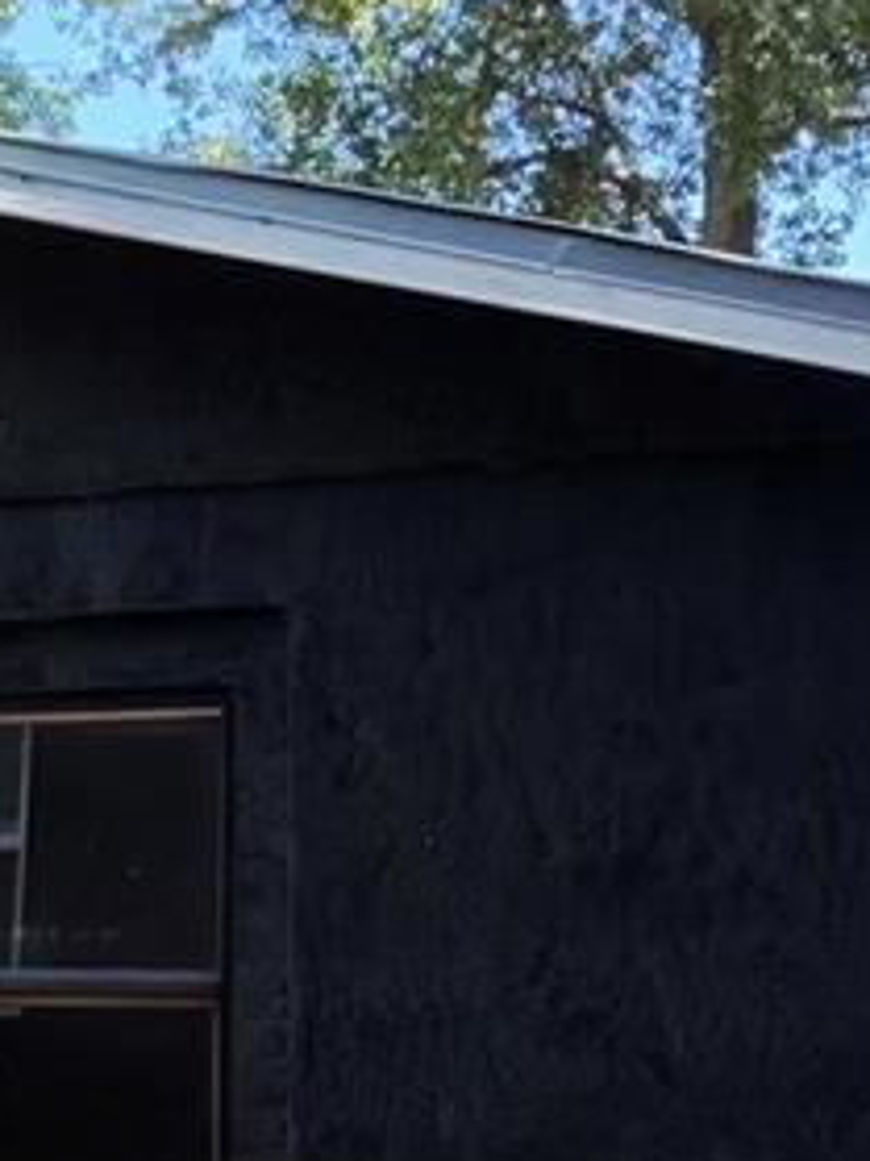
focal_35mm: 56
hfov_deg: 26.1
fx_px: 1878
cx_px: 462
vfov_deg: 34.0
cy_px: 786
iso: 54
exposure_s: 1/385
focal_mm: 2.24
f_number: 2.2
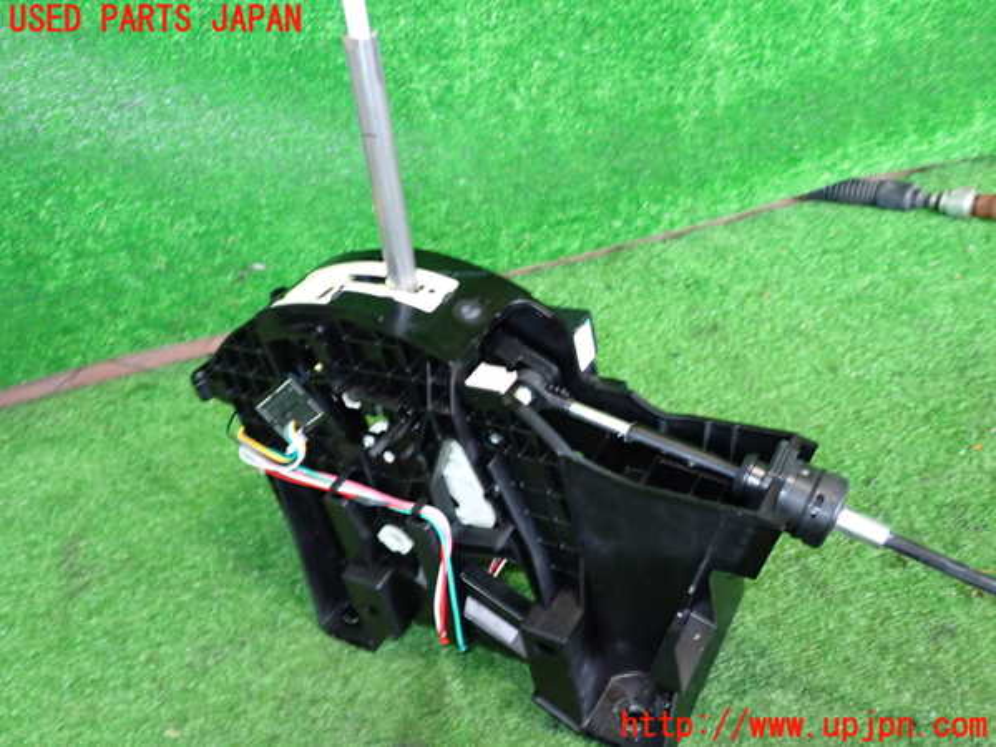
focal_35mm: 30
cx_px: 498
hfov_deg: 60.0
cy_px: 374
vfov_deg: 46.8
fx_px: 863
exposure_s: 1/30
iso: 800
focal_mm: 5.4
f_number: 2.3
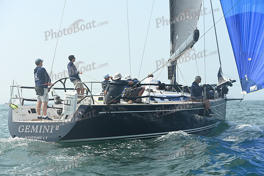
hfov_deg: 28.8
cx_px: 132
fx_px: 513
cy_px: 88
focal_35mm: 70
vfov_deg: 19.5
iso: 320
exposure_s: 1/1250
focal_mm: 70
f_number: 5.6
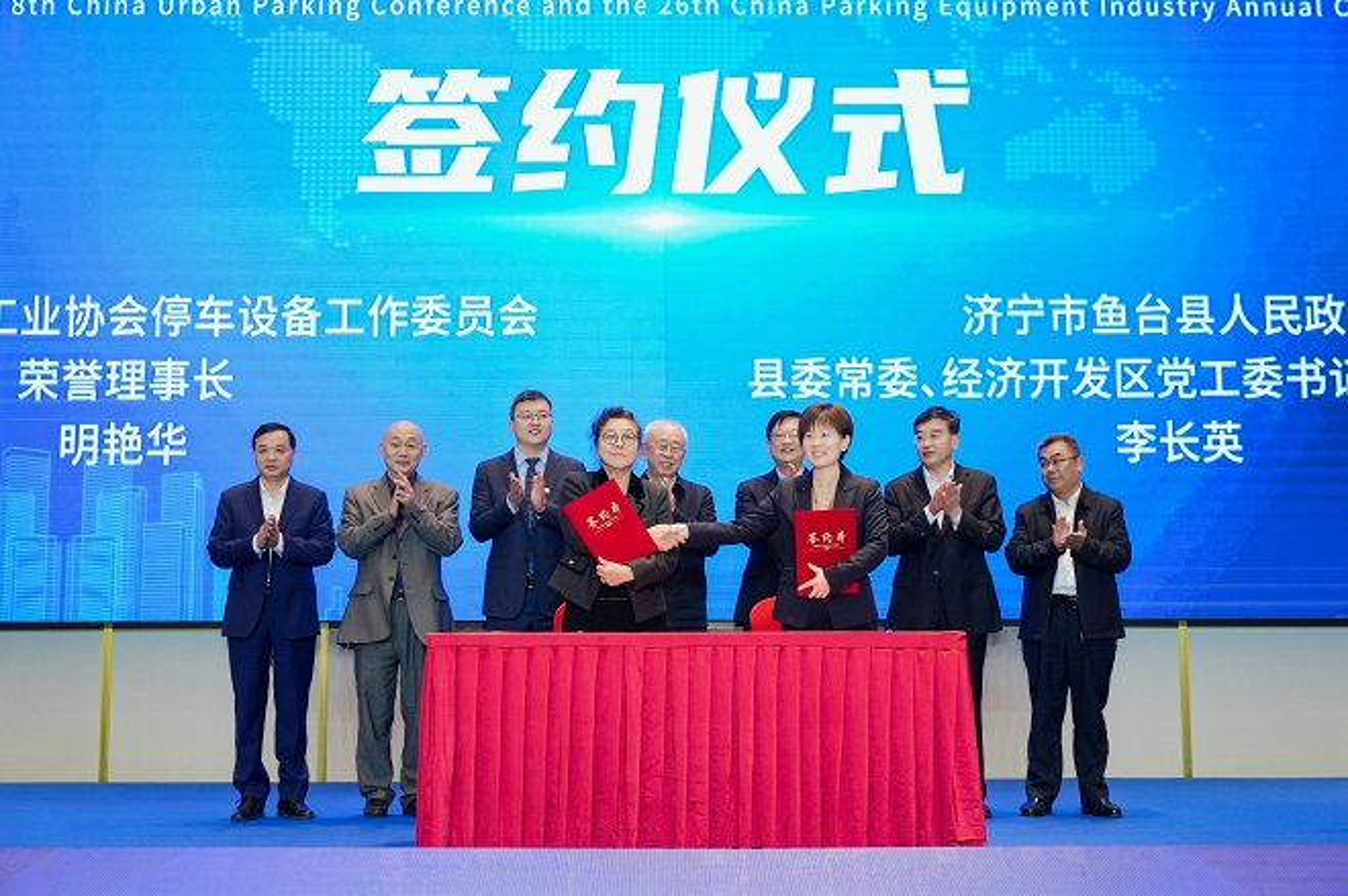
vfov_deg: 28.6
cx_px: 674
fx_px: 1759
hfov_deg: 41.9
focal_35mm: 47
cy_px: 448
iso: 1250
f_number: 3.2
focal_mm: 47
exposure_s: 1/160
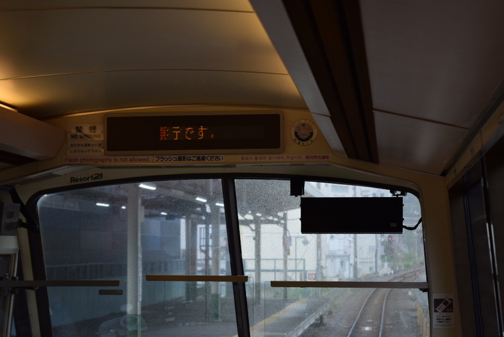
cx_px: 252
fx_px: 1155
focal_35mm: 82
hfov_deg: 24.6
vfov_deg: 16.6
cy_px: 168
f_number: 5.6
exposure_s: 1/100
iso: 200
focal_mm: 55
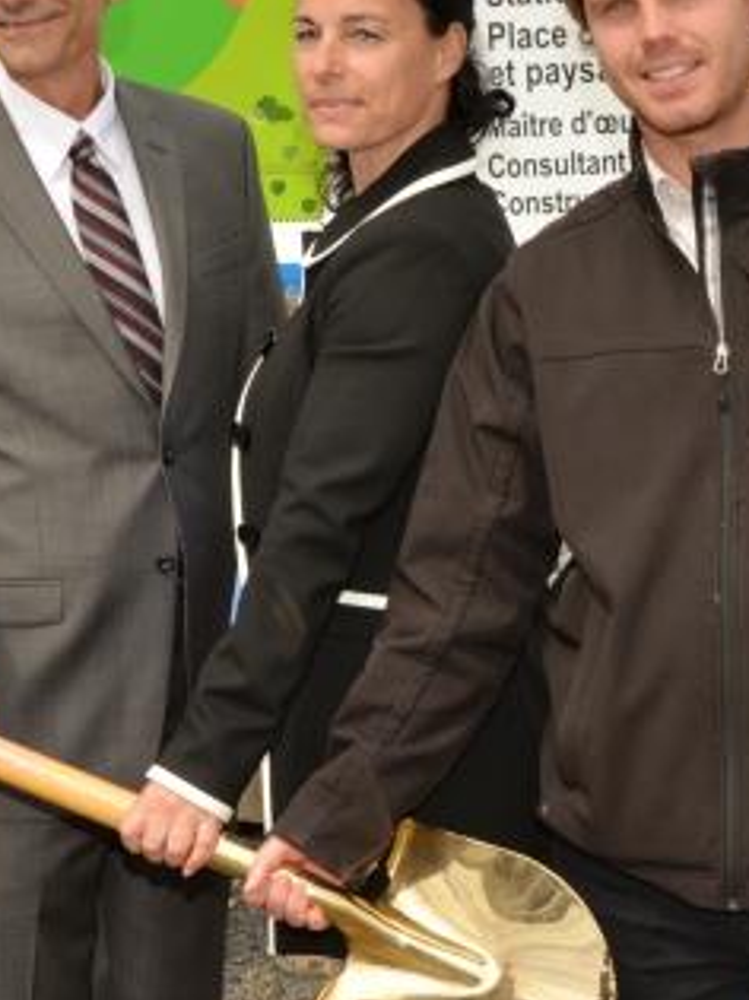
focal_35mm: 97
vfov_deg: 20.2
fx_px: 2800
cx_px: 568
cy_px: 367
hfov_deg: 15.2
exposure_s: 1/250
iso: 200
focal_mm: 31
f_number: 11
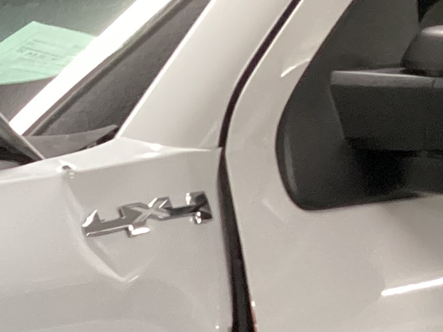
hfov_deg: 12.8
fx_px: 1702
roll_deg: +0.1
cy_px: 647
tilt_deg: -23.2
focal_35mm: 133
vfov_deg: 10.3
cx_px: -462
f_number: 2.4
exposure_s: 1/60
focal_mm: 3.3
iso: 320
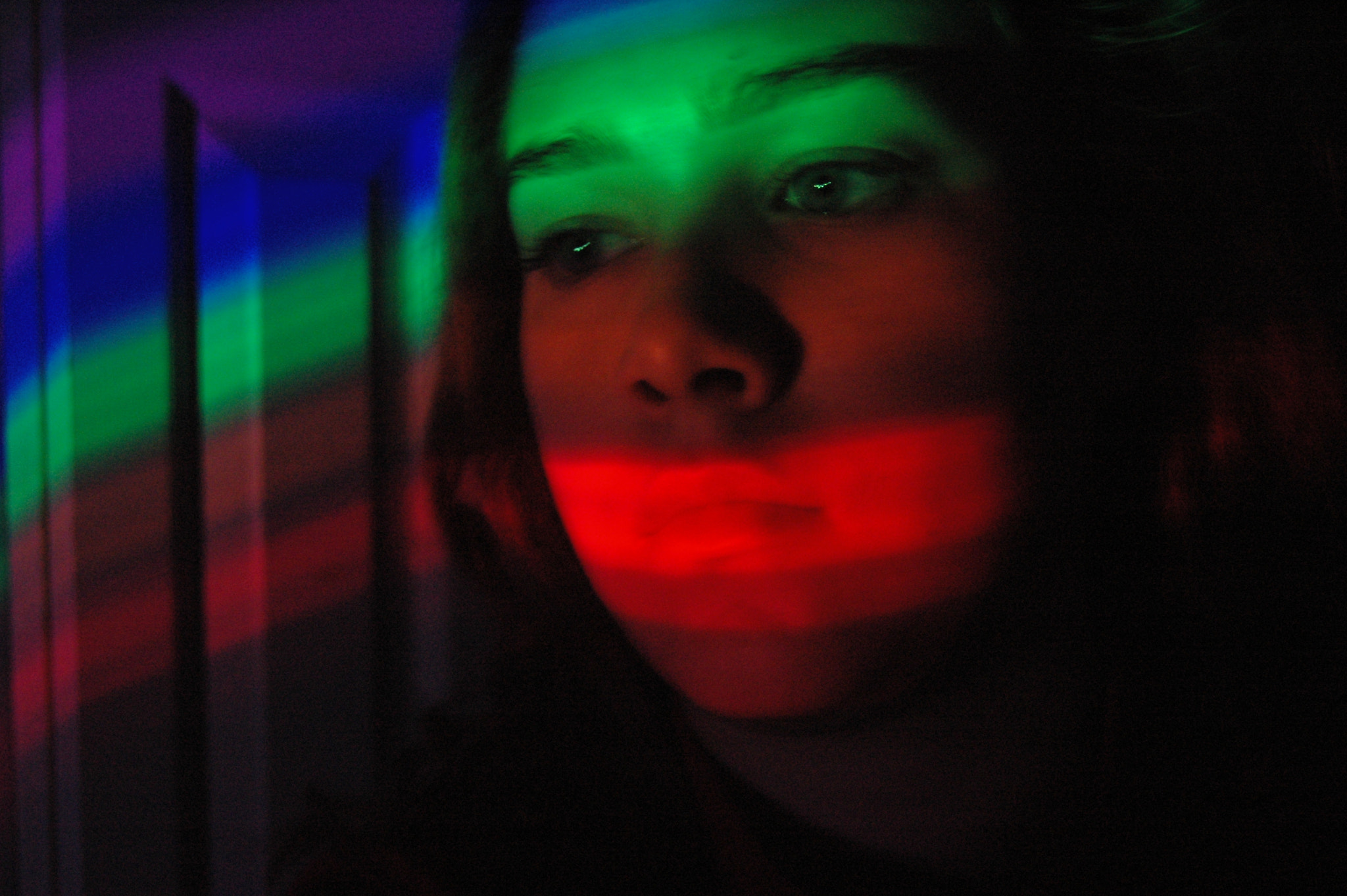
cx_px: 674
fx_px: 1795
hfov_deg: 41.1
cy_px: 448
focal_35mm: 48
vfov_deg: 28.0
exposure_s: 1.3
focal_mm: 32
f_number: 4.5
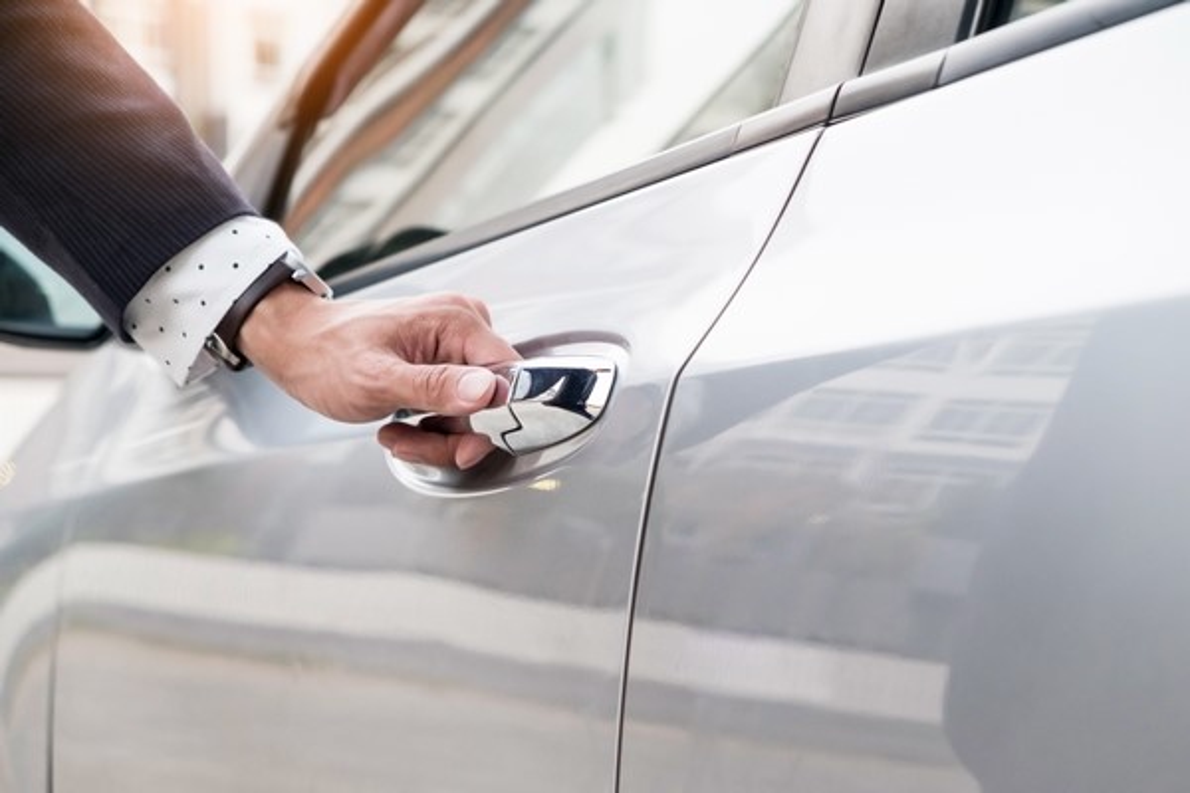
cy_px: 396
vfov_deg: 16.5
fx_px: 2743
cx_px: 595
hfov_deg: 24.5
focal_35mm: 83
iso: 800
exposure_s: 1/125
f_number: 4
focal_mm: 55
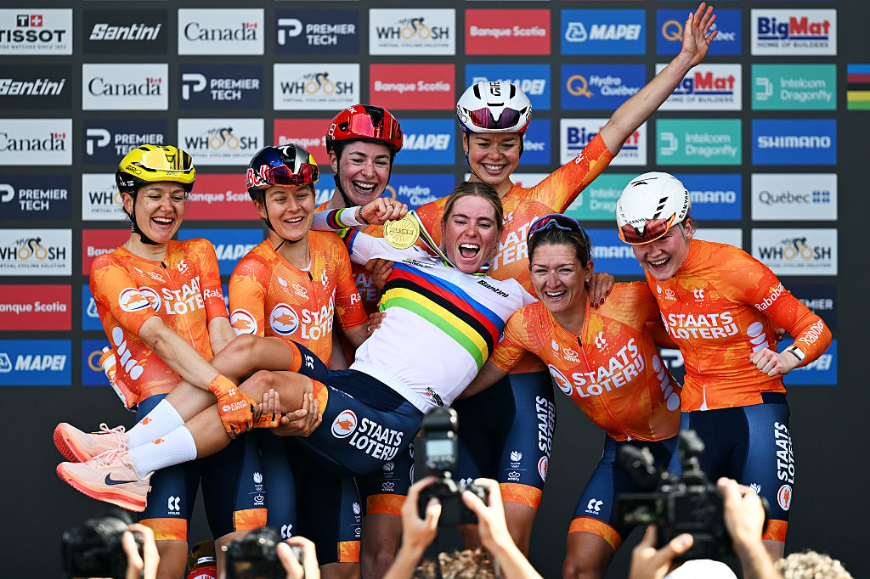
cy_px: 290
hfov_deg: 8.1
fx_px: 6160
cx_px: 435
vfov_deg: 5.4
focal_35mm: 255
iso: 250
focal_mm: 170
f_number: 2.8
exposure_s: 1/1250
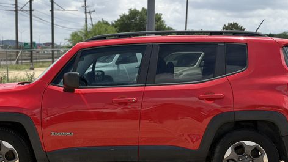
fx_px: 542
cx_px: 127
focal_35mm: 71
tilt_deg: -7.6
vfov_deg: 16.9
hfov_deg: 29.7
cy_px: 117
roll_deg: -0.5
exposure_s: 1/5587
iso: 80
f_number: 1.78
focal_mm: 6.76
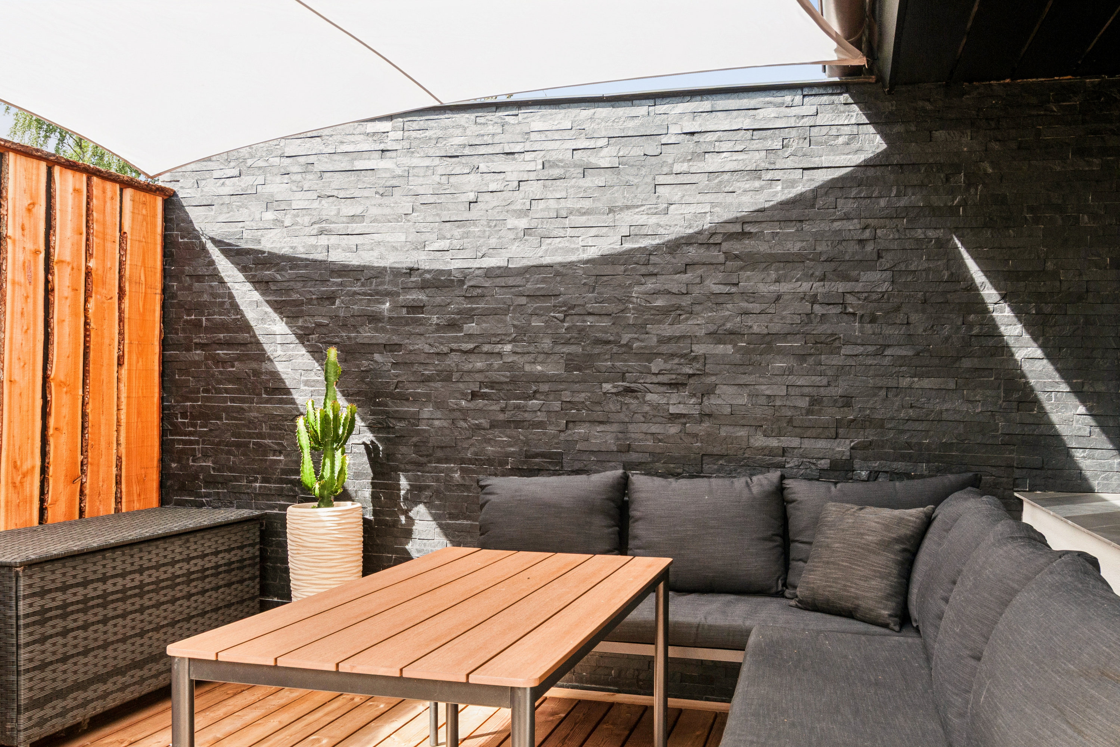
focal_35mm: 30
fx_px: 933
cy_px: 374
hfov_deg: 61.9
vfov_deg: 43.6
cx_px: 560
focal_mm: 20
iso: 250
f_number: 10
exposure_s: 1/80
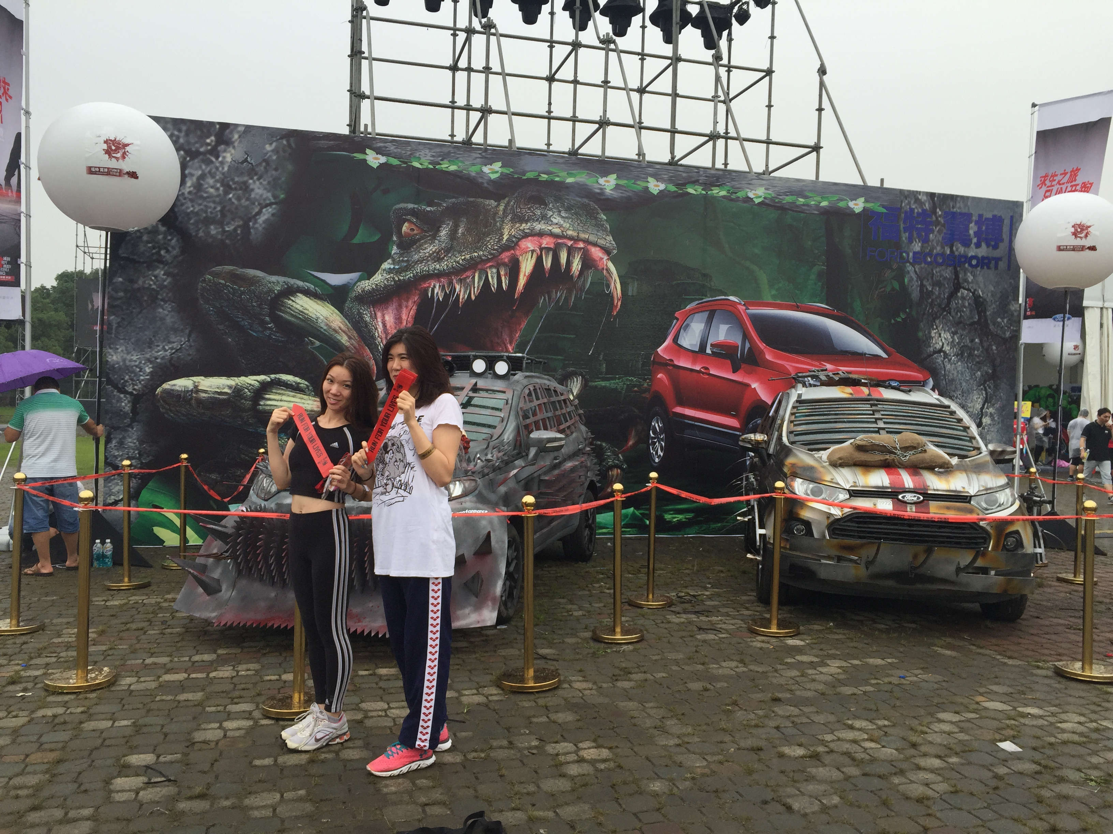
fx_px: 932
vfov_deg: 48.2
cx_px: 556
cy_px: 417
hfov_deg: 61.7
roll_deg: -2.8
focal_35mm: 29
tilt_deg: -5.3
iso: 32
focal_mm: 4.15
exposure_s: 1/590
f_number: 2.2
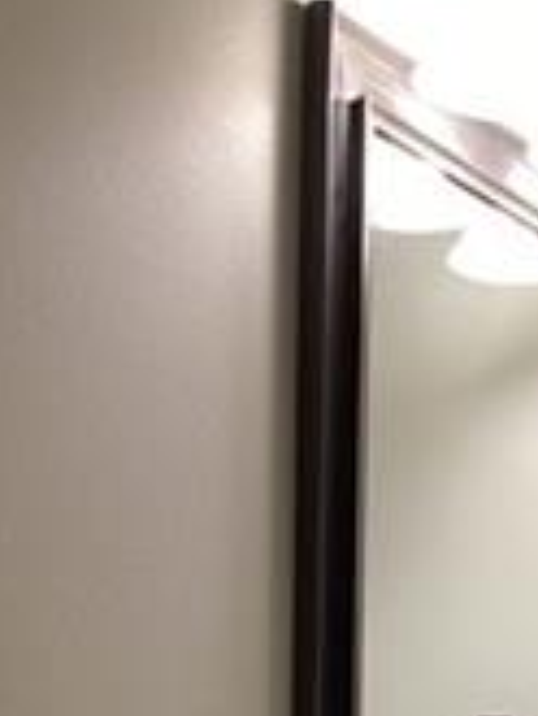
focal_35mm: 90
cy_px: 994
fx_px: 1863
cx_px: 417
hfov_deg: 16.3
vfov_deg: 19.6
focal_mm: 3.3
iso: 125
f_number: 2.4
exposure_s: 1/60
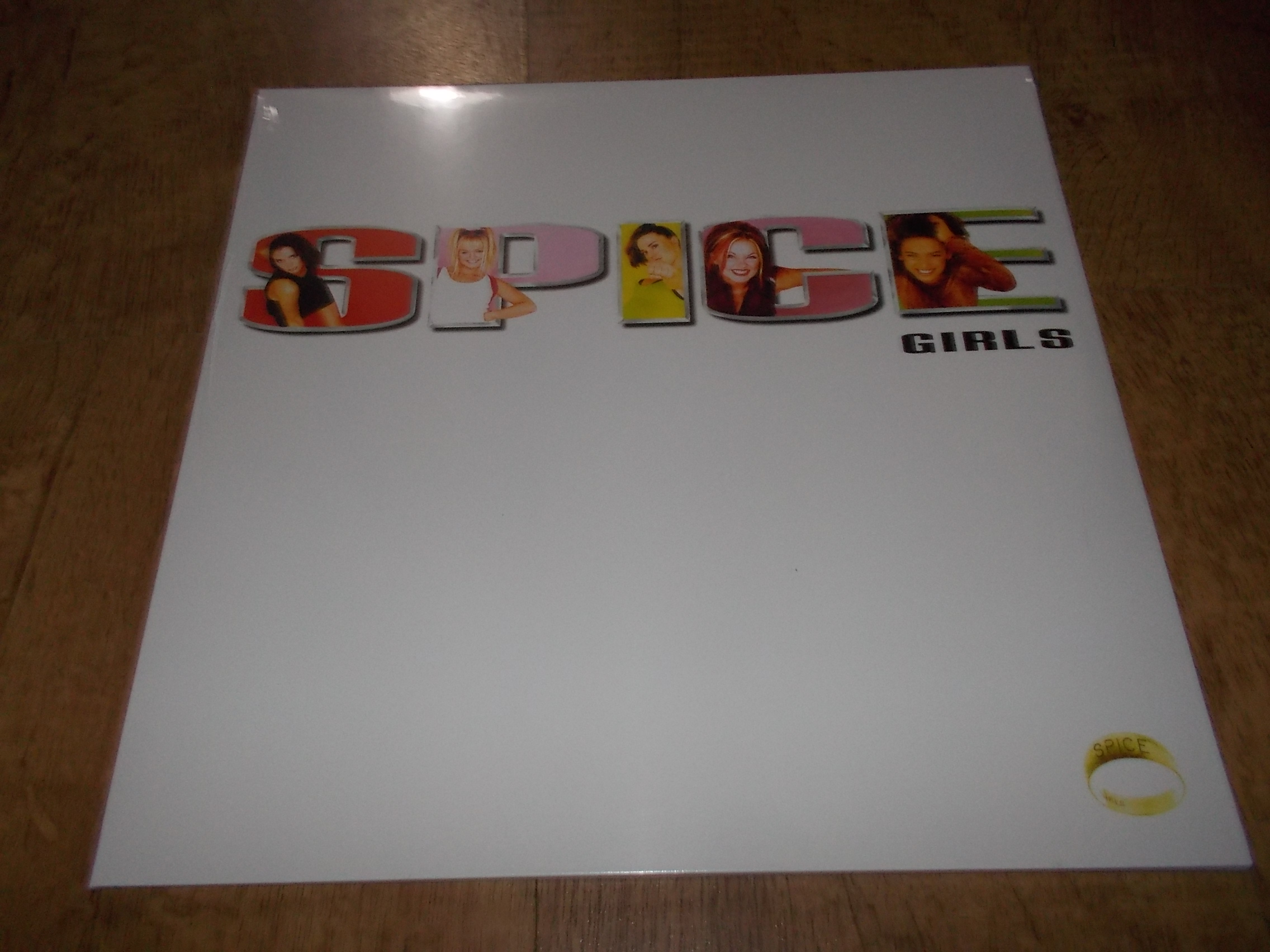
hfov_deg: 61.7
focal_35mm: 29
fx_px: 1064
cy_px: 476
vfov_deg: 48.2
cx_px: 635
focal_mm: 4.1
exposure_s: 1/30
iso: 200
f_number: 3.3
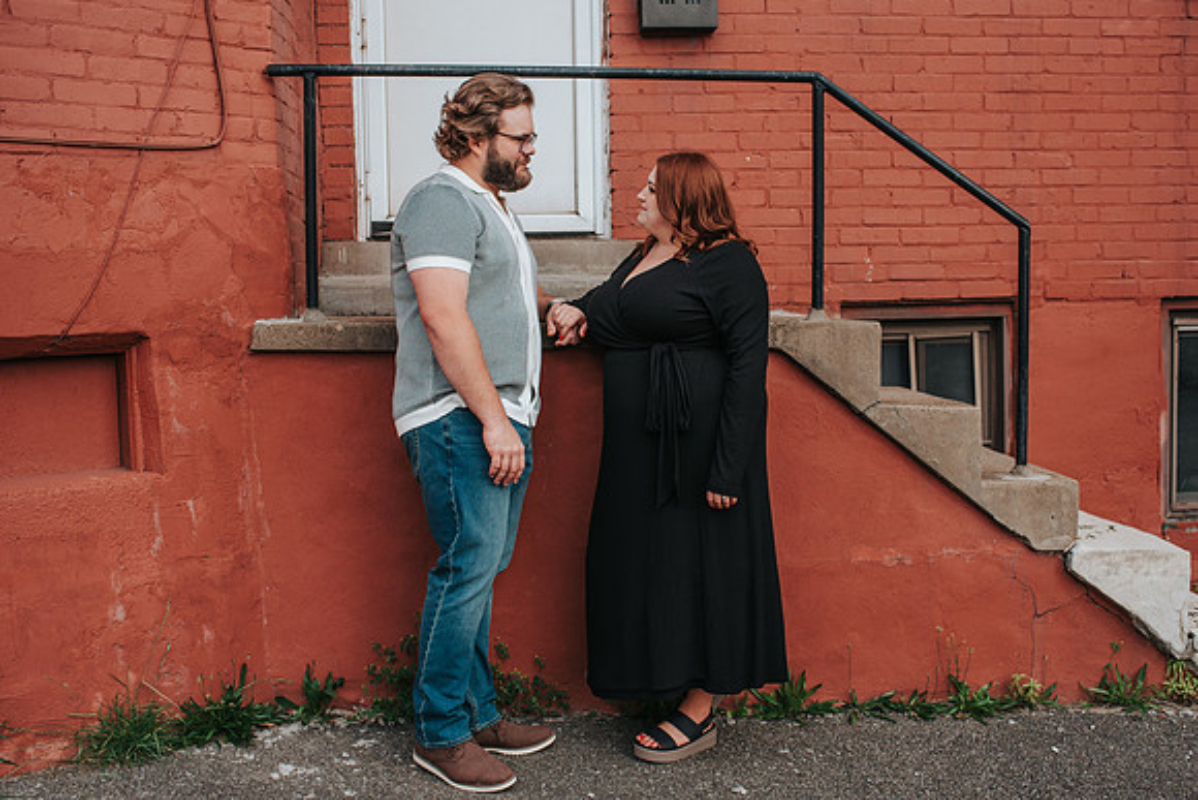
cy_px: 400
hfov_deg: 51.0
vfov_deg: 35.3
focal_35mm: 38
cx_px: 626
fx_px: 1256
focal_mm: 35
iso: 450
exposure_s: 1/800
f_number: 3.5
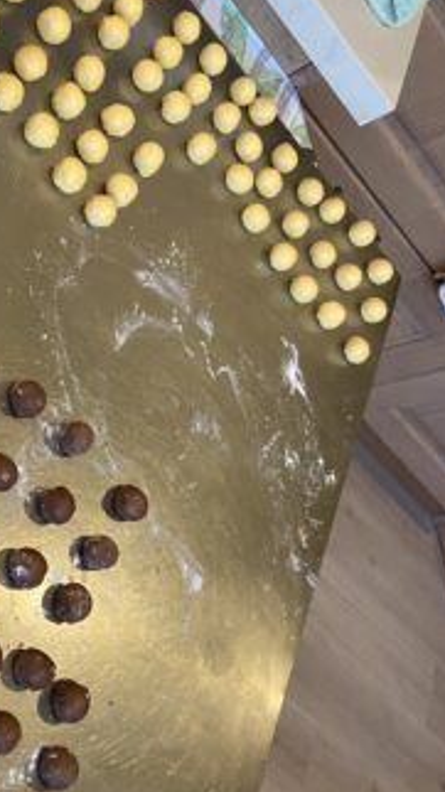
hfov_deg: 25.7
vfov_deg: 46.4
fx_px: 923
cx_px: -6
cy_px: 428
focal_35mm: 44
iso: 400
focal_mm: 4.25
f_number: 1.8
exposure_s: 1/50
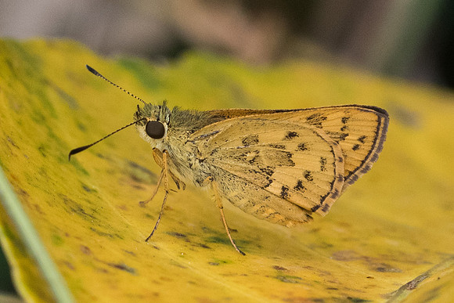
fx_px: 10103
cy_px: 144
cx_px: 263
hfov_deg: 2.6
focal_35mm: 801
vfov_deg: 1.7
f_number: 9
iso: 1000
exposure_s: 1/800
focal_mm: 150
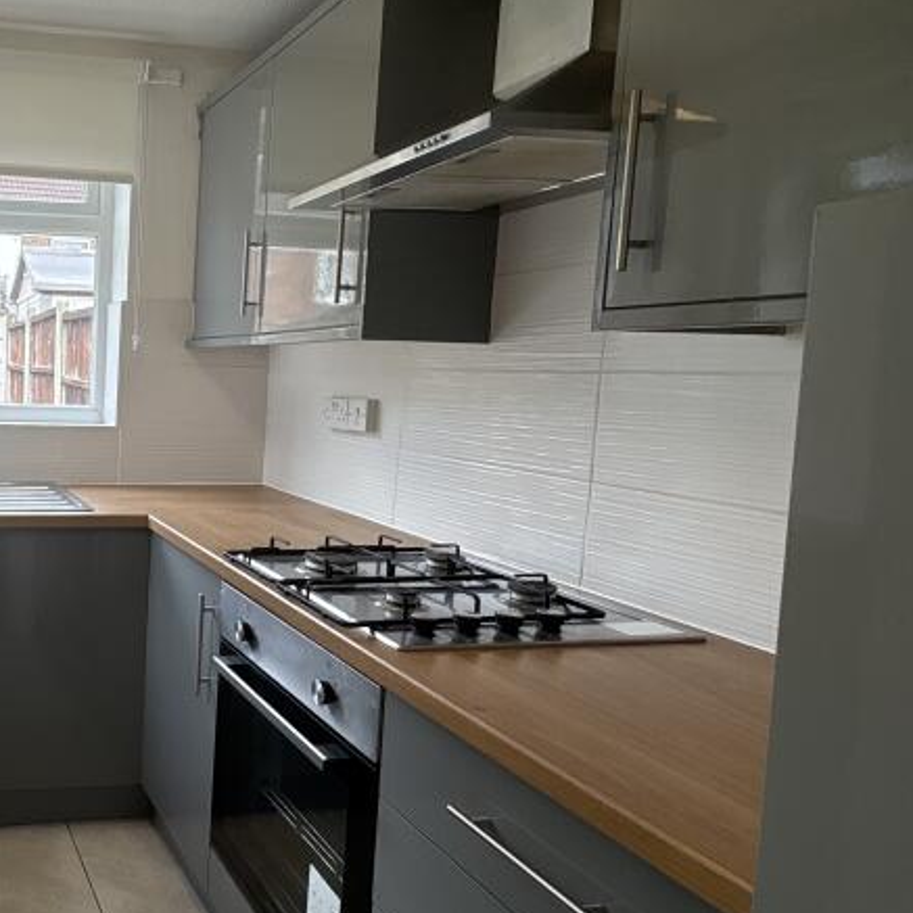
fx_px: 865
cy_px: 458
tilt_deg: -5.0
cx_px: 15
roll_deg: -1.3
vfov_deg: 55.6
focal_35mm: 29
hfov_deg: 47.0
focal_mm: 2.22
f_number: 2.2
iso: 64
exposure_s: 1/133
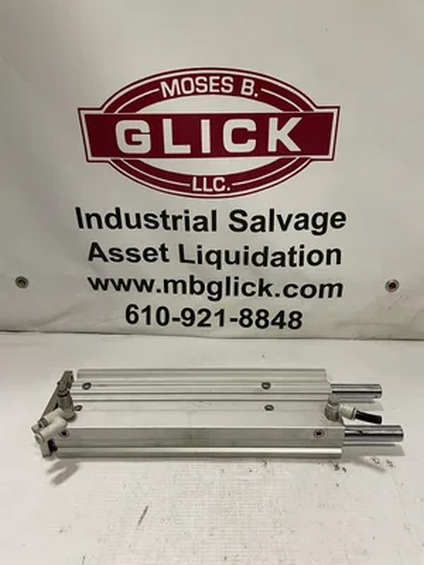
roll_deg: -1.2
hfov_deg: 53.1
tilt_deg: -27.8
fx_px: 425
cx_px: 212
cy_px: 282
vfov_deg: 67.3
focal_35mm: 26
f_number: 1.6
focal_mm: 4.2
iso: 100
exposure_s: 1/60
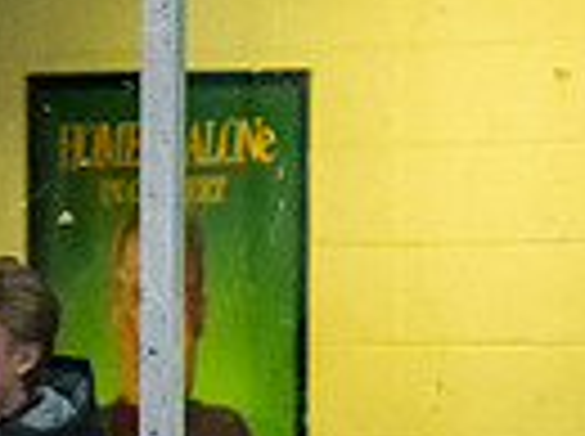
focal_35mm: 1001
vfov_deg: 1.5
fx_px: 16885
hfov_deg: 2.0
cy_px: 759
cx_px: -198
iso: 2000
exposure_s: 1/640
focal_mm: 135
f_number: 3.2
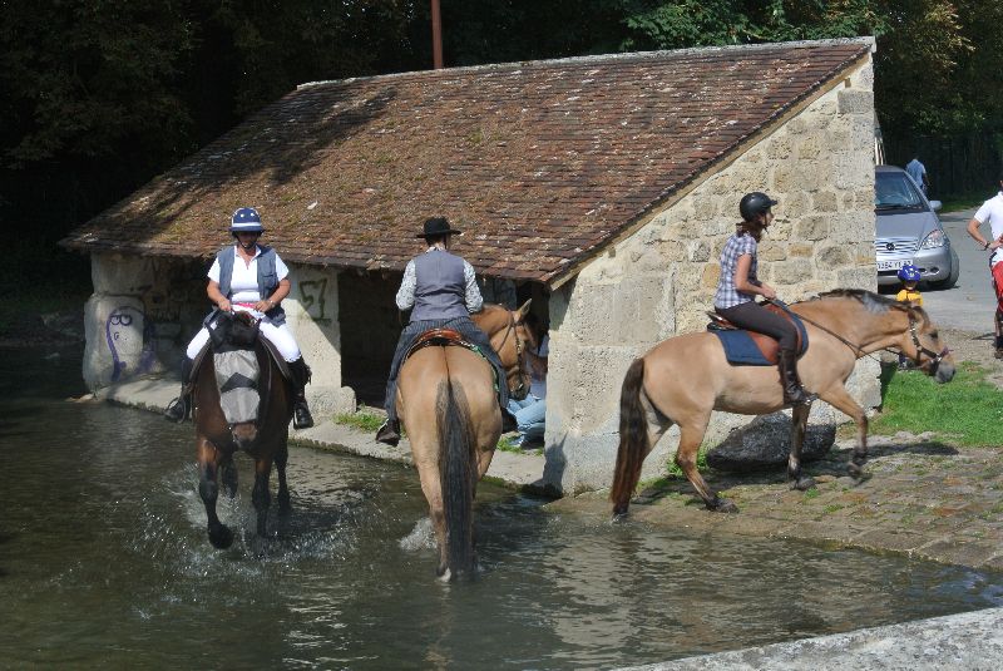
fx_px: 2315
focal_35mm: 83
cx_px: 502
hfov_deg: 24.5
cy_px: 336
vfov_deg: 16.5
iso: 100
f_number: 13
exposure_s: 1/100
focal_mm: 30.9
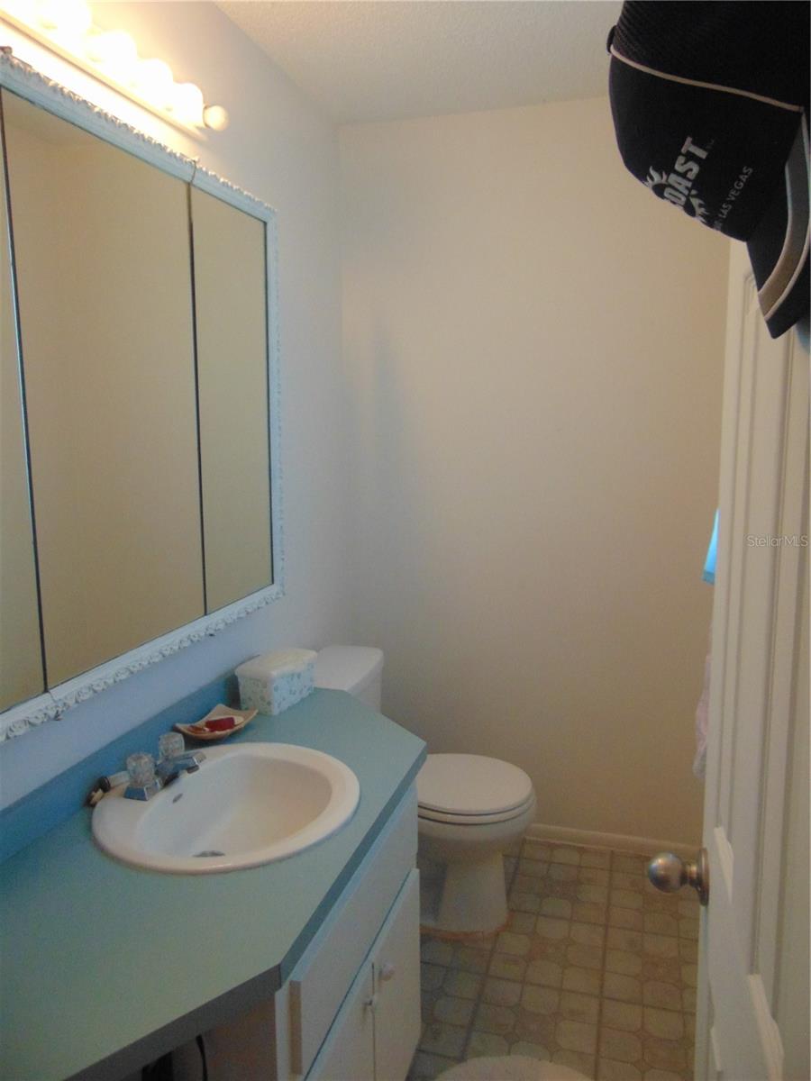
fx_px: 781
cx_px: 406
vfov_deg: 69.4
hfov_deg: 54.9
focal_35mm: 25
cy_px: 540
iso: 320
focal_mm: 4.5
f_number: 3
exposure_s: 1/30
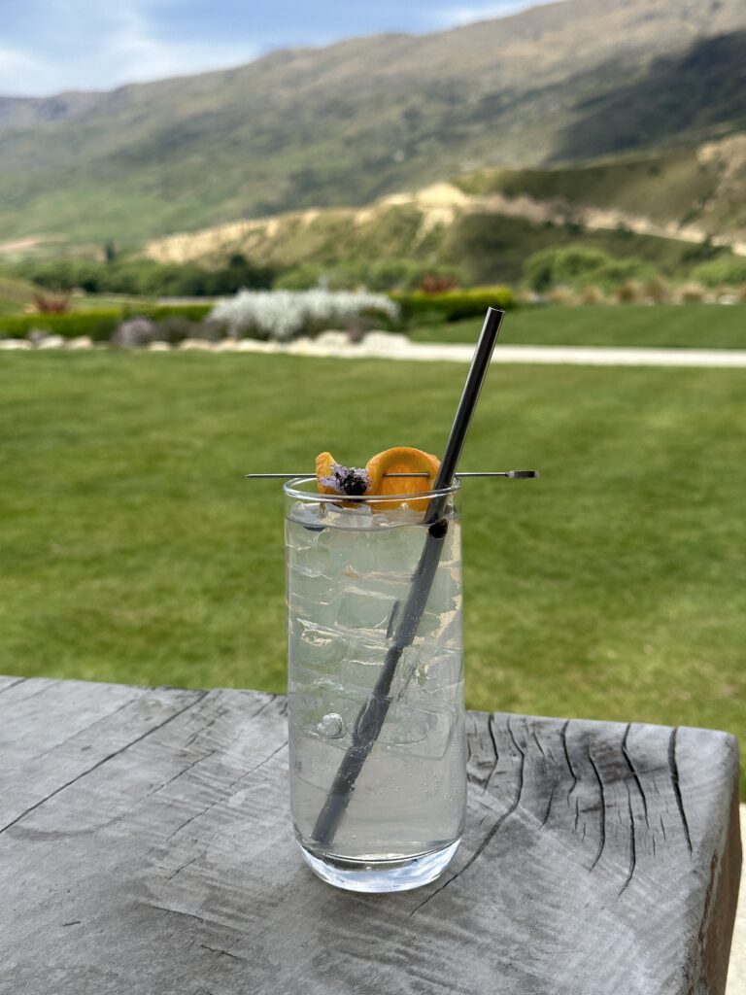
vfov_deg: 39.7
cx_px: 373
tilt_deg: -9.7
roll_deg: +0.8
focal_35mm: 48
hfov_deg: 30.3
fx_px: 1379
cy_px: 498
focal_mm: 6.86
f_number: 1.78
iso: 64
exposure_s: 1/3876
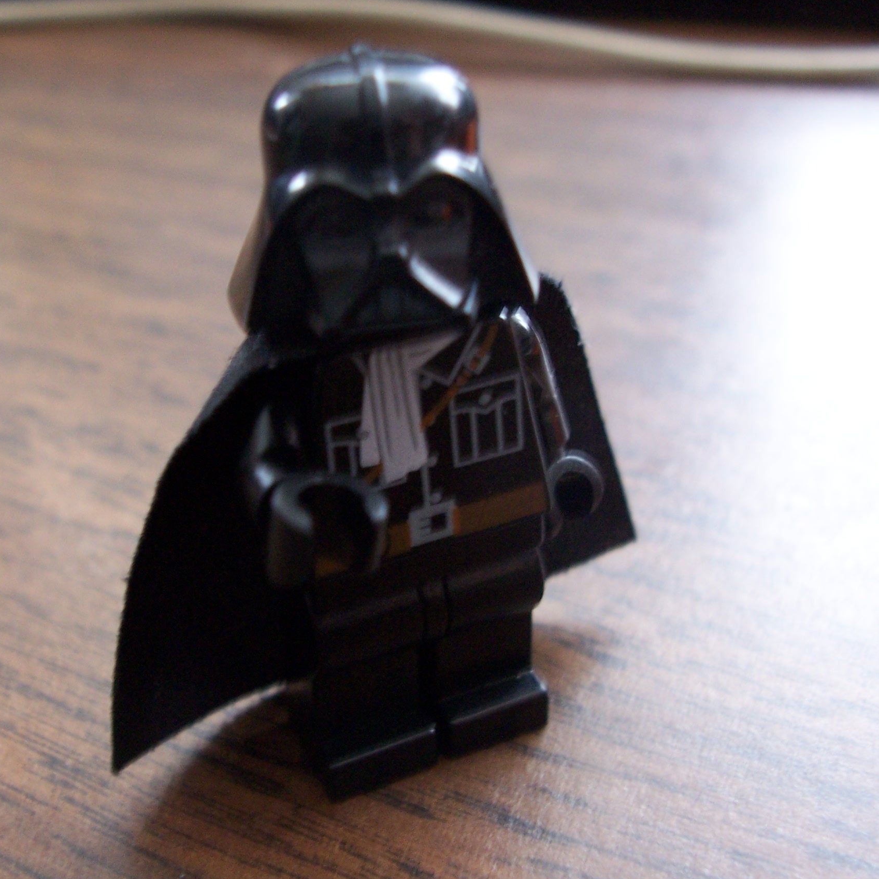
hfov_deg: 40.0
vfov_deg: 40.0
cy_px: 437
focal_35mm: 42
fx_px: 1207
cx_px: 395
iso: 140
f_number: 2.8
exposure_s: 1/15
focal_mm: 6
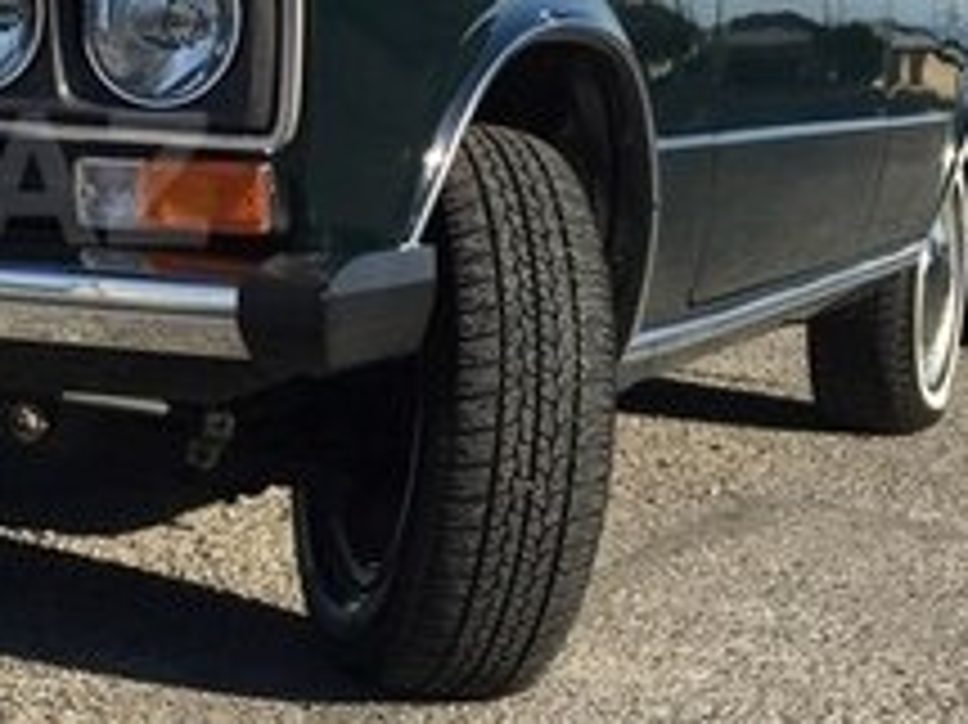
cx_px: -252
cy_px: 178
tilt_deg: -4.7
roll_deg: -1.7
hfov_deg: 20.3
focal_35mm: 89
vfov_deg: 16.5
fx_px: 2487
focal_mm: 4.15
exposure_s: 1/1464
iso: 32
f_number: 2.2
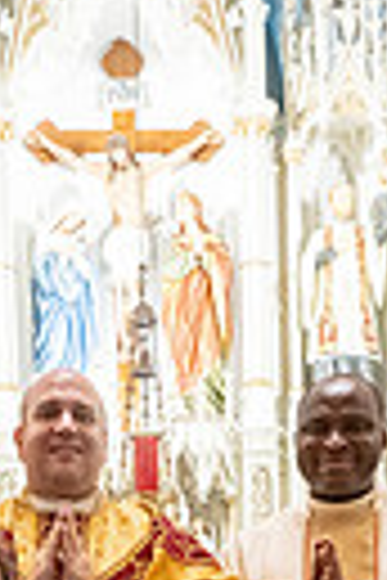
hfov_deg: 16.3
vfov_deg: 19.9
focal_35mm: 84
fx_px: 1354
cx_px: 162
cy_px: 940
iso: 5000
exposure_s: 1/60
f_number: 8
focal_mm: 24
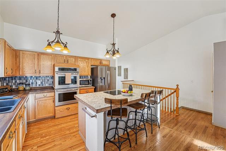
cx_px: 113
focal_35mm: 14
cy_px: 76
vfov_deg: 81.1
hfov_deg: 104.3
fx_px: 88
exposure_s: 1/10
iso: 400
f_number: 8
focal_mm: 14
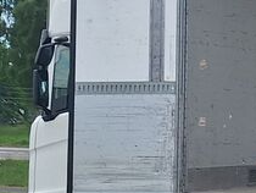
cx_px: 545
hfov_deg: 12.2
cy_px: 68
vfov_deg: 10.6
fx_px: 1037
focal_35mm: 140
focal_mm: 5.54
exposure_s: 1/1597
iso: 40
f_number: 1.8
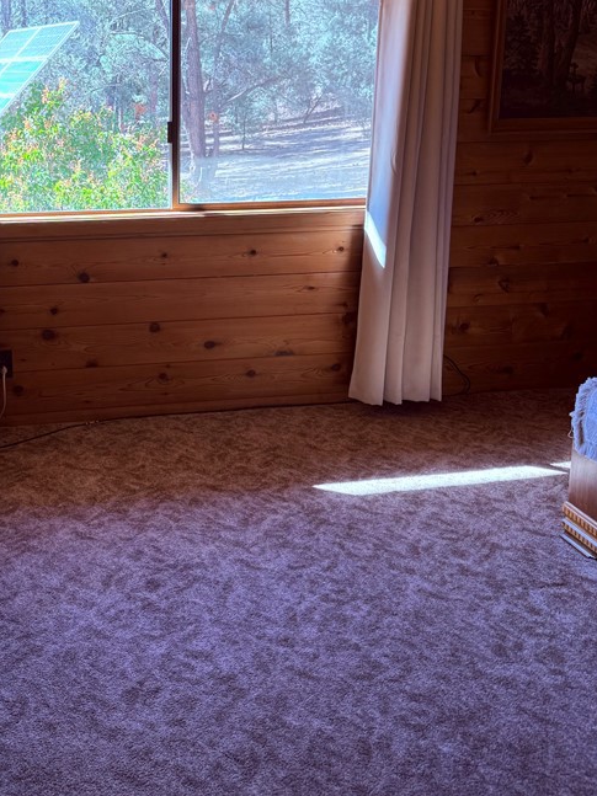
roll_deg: +0.7
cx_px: 135
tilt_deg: -9.3
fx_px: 874
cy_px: 226
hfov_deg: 36.6
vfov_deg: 47.6
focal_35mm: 38
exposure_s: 1/121
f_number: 1.78
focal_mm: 6.76
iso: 100
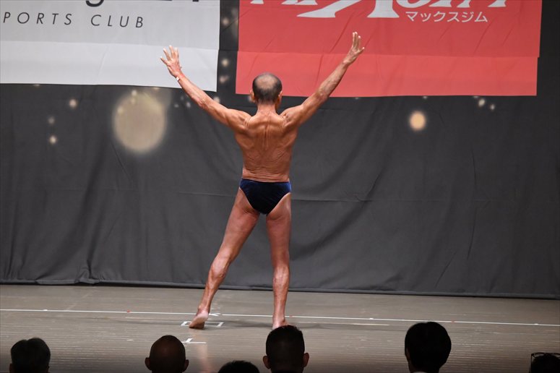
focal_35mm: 187
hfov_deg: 11.0
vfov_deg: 7.3
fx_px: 2908
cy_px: 186
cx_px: 280
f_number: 5.6
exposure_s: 1/400
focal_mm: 125
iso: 6400
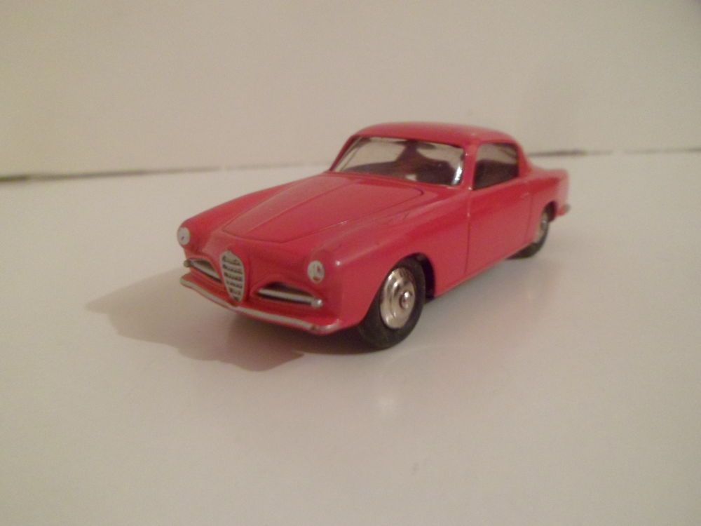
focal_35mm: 27
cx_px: 350
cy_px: 263
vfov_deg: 51.4
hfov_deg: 65.3
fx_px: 547
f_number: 3.3
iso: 400
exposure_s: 1/6
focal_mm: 4.9
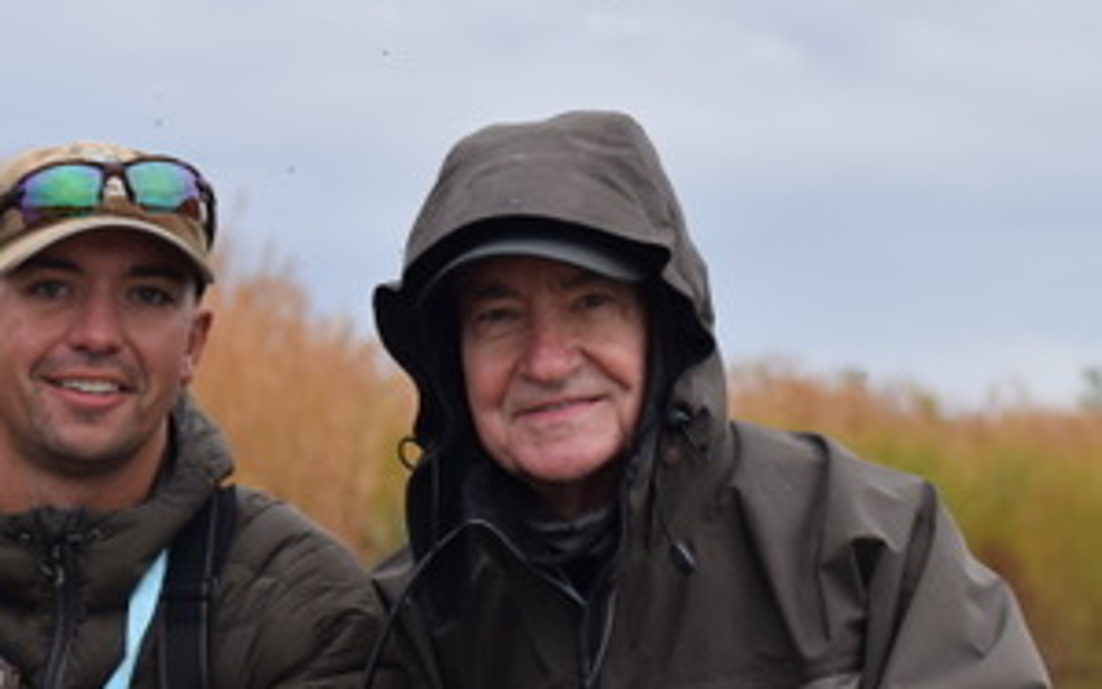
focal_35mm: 180
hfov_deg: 11.6
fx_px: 5410
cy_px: 599
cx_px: 560
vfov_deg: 7.3
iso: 200
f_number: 4
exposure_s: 1/320
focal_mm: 55
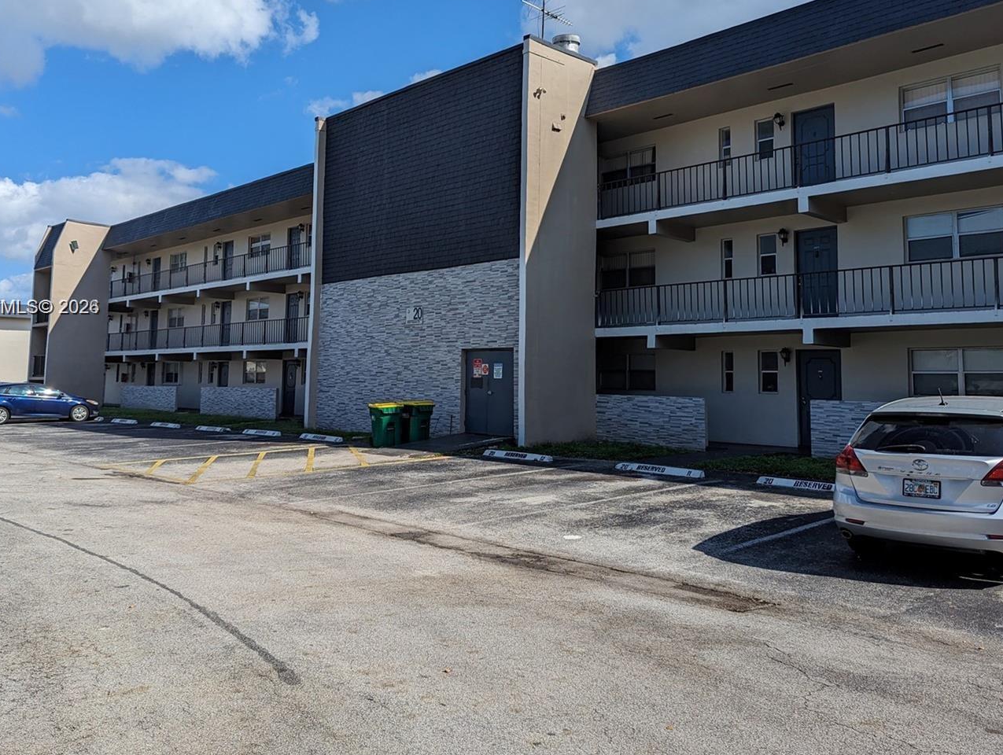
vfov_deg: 46.7
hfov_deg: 59.9
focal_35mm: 30
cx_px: 481
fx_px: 870
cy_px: 308
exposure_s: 1/2632
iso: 40
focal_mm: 6.81
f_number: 1.85
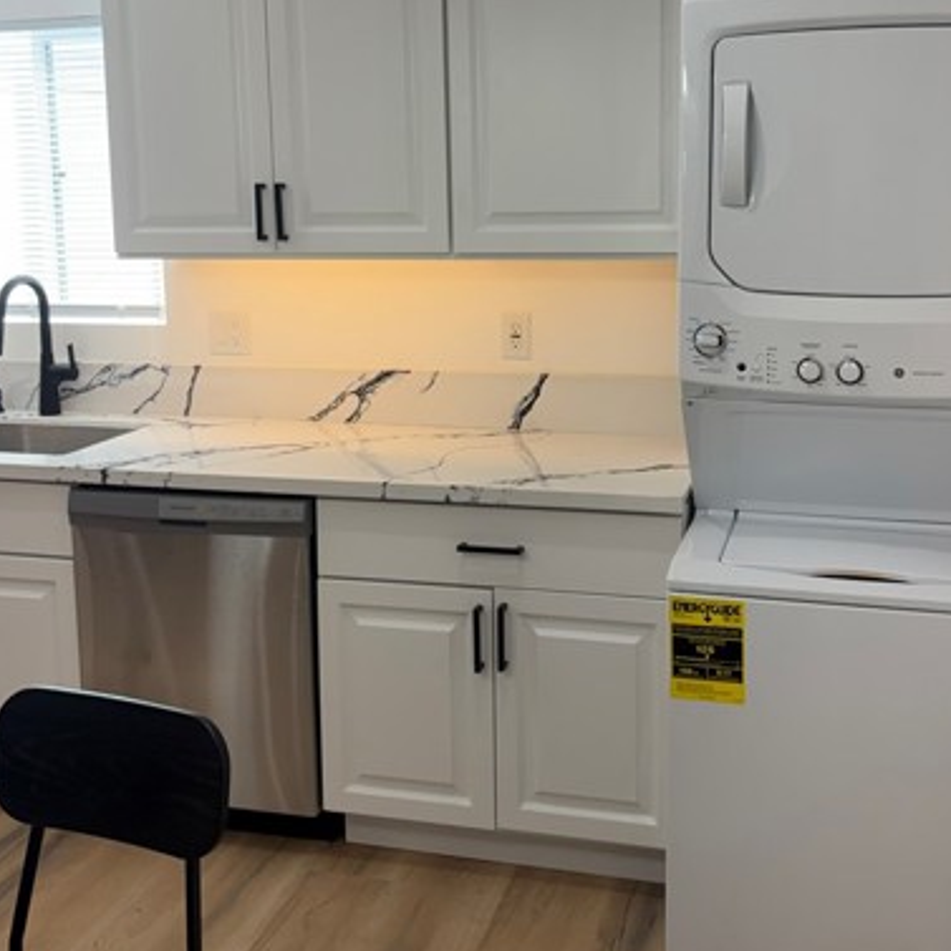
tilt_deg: -5.8
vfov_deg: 42.2
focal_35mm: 39
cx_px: 535
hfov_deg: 42.8
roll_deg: +0.8
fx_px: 1212
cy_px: 313
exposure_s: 1/181
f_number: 1.6
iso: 50
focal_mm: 5.96
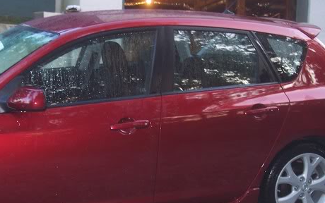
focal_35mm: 70
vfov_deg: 18.6
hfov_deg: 29.2
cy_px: 137
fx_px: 620
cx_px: 111
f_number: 2.8
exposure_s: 1/30
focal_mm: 8
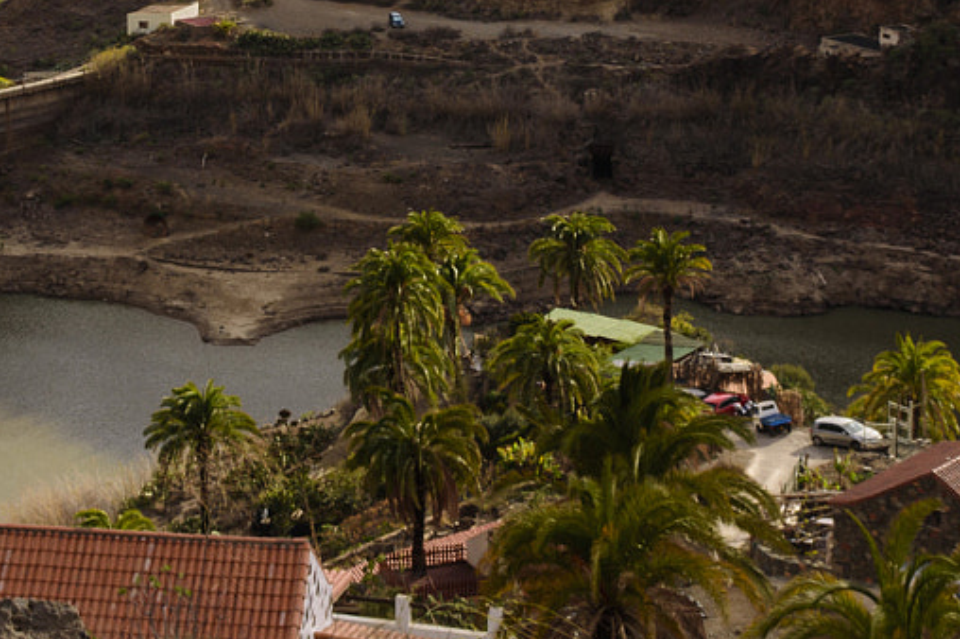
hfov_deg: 19.5
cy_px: -129
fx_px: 2771
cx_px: 265
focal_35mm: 104
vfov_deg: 12.8
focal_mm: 22
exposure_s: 1/160
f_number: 9
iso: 100
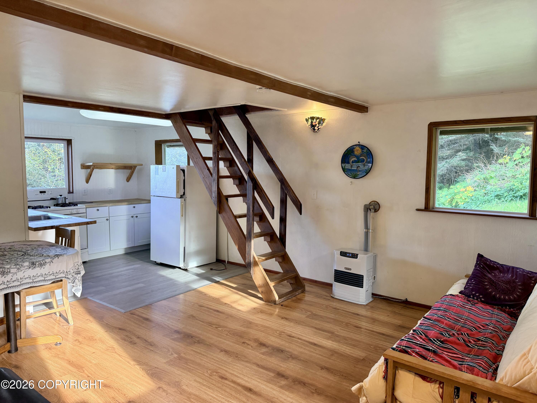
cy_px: 202
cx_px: 268
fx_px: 372
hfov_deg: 71.6
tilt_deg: -5.4
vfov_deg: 56.8
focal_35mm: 24
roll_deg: -0.6
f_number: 1.78
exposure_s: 1/120
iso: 160
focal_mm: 6.76
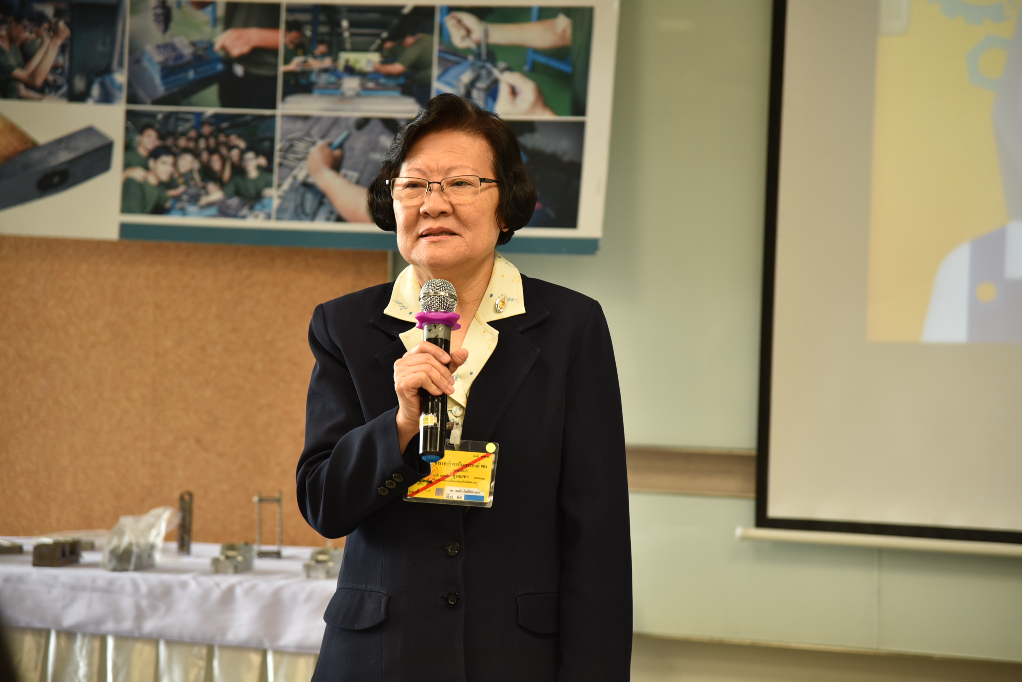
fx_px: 3408
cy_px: 341
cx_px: 511
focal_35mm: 120
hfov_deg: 17.1
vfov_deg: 11.4
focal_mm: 120
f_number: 4
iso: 360
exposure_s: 1/30
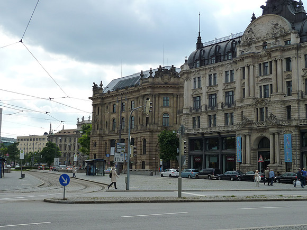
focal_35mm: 52
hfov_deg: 36.8
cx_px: 154
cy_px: 115
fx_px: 461
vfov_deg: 28.0
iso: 125
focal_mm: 8.5
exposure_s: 1/500
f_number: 3.8
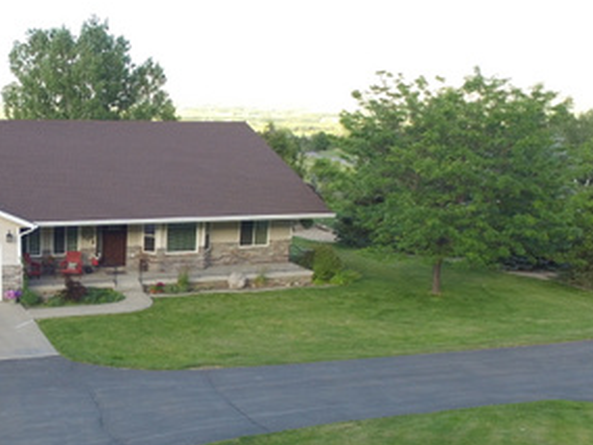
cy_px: 286
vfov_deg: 32.0
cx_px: 98
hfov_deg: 40.0
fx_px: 771
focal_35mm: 45
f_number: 2.8
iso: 103
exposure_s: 1/100
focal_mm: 3.61
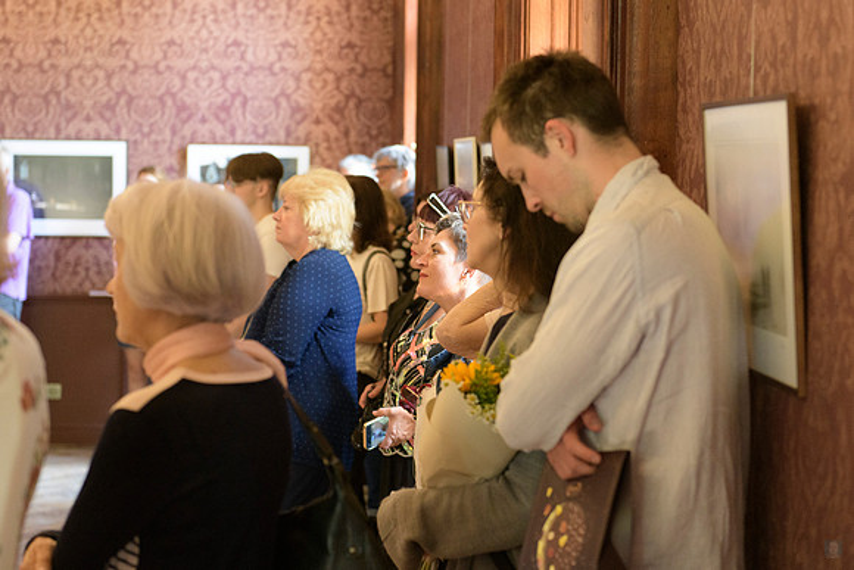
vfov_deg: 16.7
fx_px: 1946
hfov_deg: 24.8
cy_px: 246
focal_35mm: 82
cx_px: 416
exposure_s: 1/160
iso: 4500
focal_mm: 70
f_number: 3.5
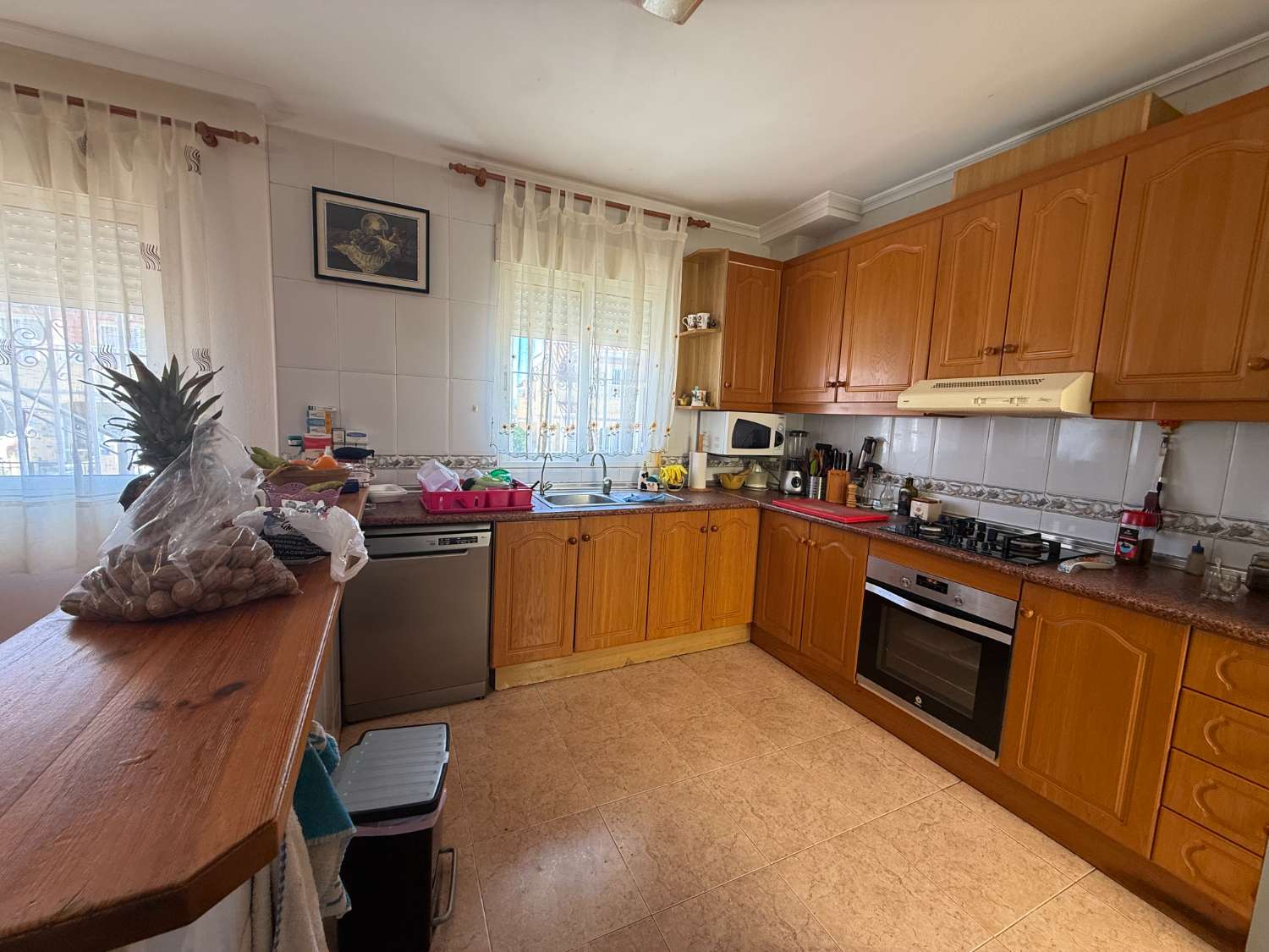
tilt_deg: -6.4
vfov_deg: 85.7
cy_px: 476
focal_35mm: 14
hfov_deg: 102.1
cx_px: 634
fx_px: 513
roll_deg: -2.5
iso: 100
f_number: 2.2
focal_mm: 2.22
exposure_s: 1/100
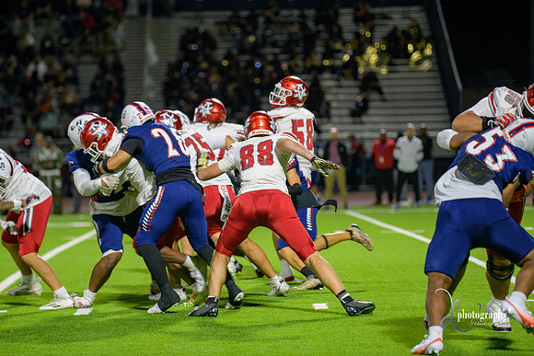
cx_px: 267
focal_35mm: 170
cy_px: 178
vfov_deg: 8.1
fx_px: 2522
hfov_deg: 12.1
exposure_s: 1/250
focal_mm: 170
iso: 2000
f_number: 2.8
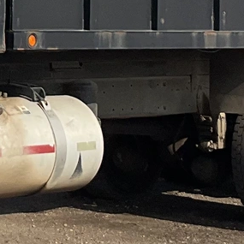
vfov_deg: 9.6
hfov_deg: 9.5
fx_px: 1435
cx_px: -97
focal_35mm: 180
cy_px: -66
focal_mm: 3
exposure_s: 1/2227
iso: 25
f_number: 1.8
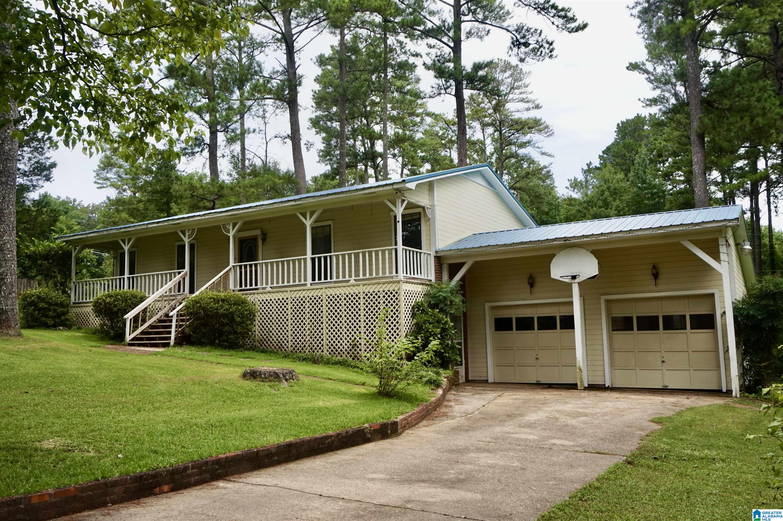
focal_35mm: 30
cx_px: 392
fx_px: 652
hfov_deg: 62.0
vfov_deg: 43.6
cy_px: 260
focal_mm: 20
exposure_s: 1/80
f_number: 9
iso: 100
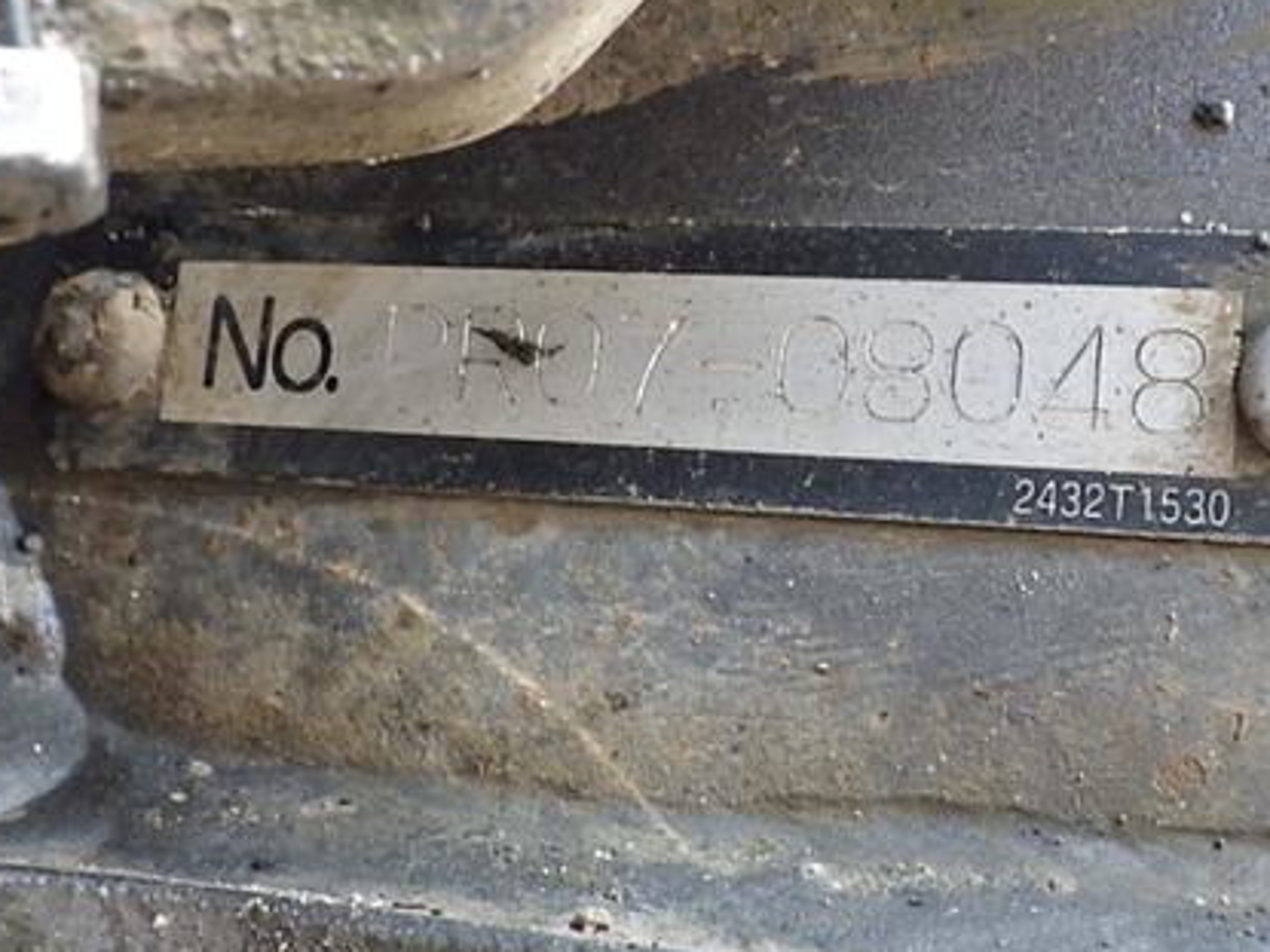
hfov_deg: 32.7
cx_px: 692
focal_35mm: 59
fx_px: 2164
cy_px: 435
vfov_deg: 24.8
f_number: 4.4
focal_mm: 9.1
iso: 500
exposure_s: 1/60
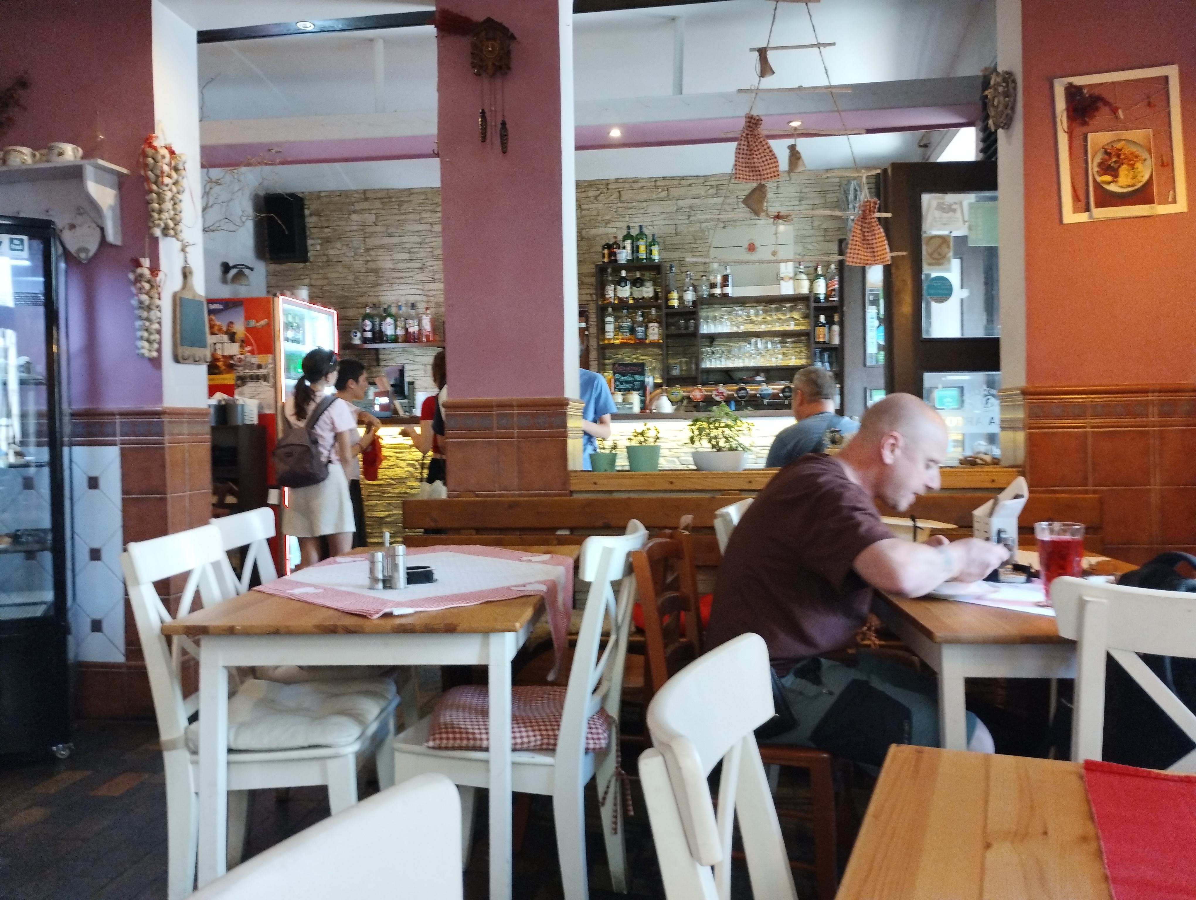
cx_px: 598
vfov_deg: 49.9
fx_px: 969
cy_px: 450
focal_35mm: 28
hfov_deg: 63.4
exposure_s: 1/25
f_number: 1.8
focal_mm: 4.27
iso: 881
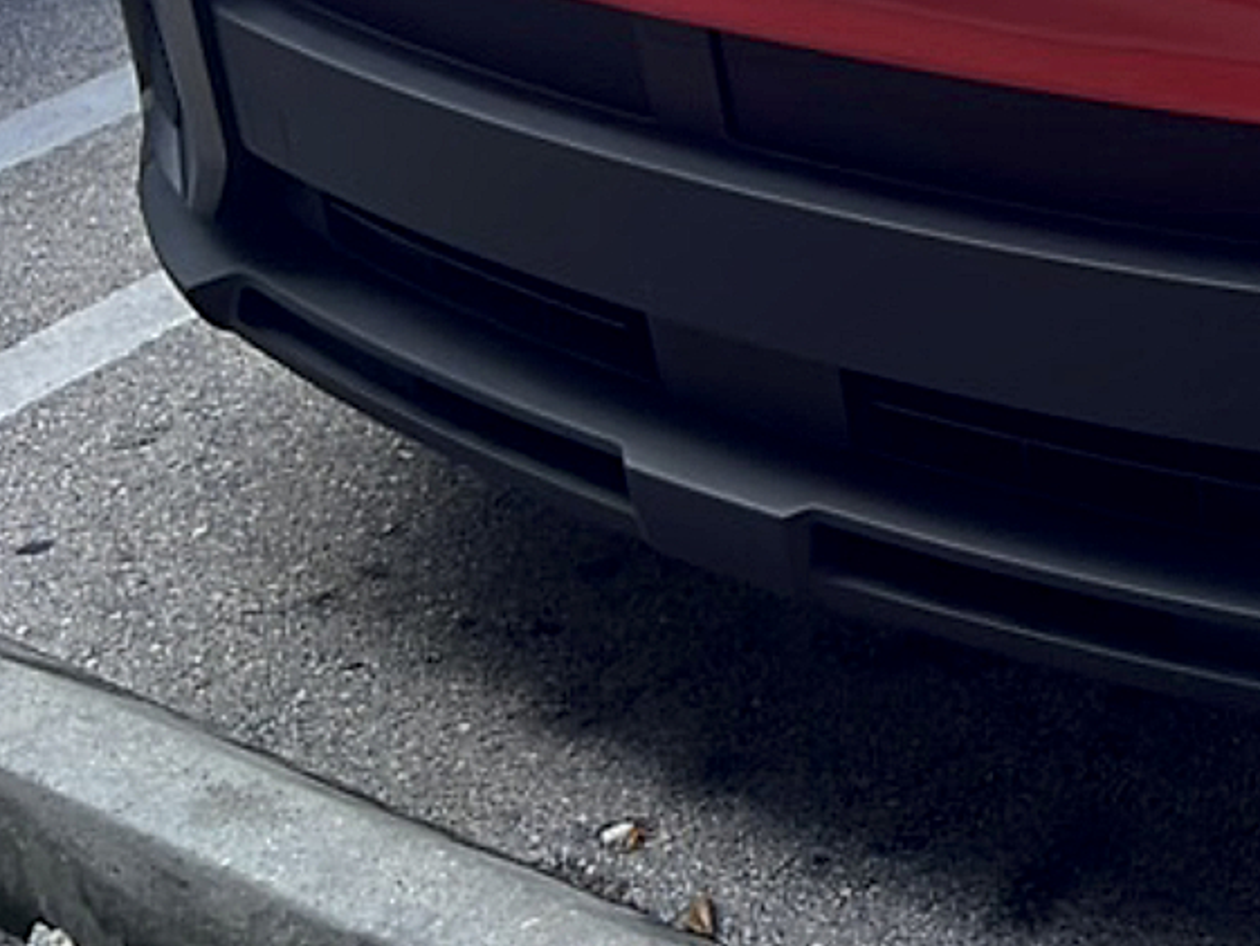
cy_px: -342
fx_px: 2803
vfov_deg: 17.7
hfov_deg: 22.3
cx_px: 1707
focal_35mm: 77
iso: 50
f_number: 1.5
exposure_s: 1/1000
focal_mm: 5.7
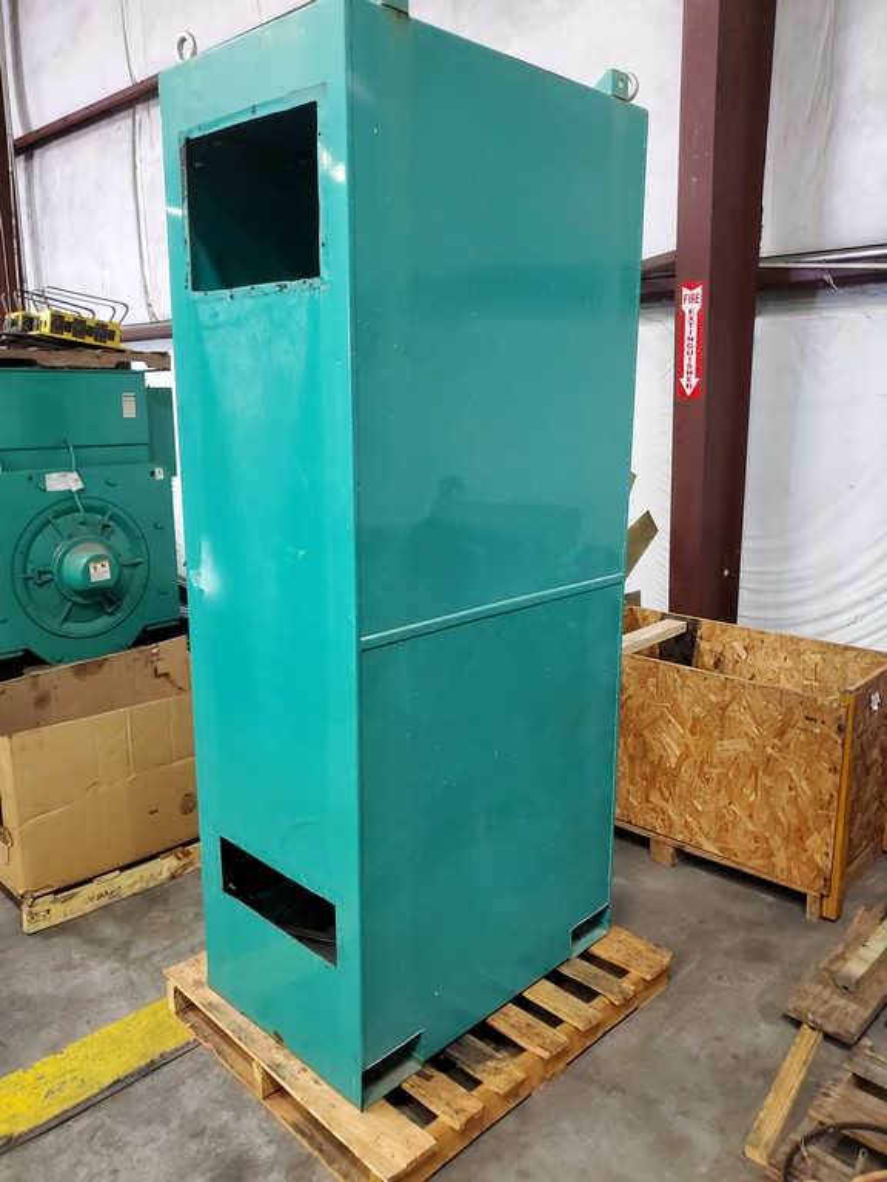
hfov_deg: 53.1
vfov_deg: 67.3
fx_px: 888
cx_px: 444
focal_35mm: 26
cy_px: 591
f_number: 1.5
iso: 250
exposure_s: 1/60
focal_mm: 4.3
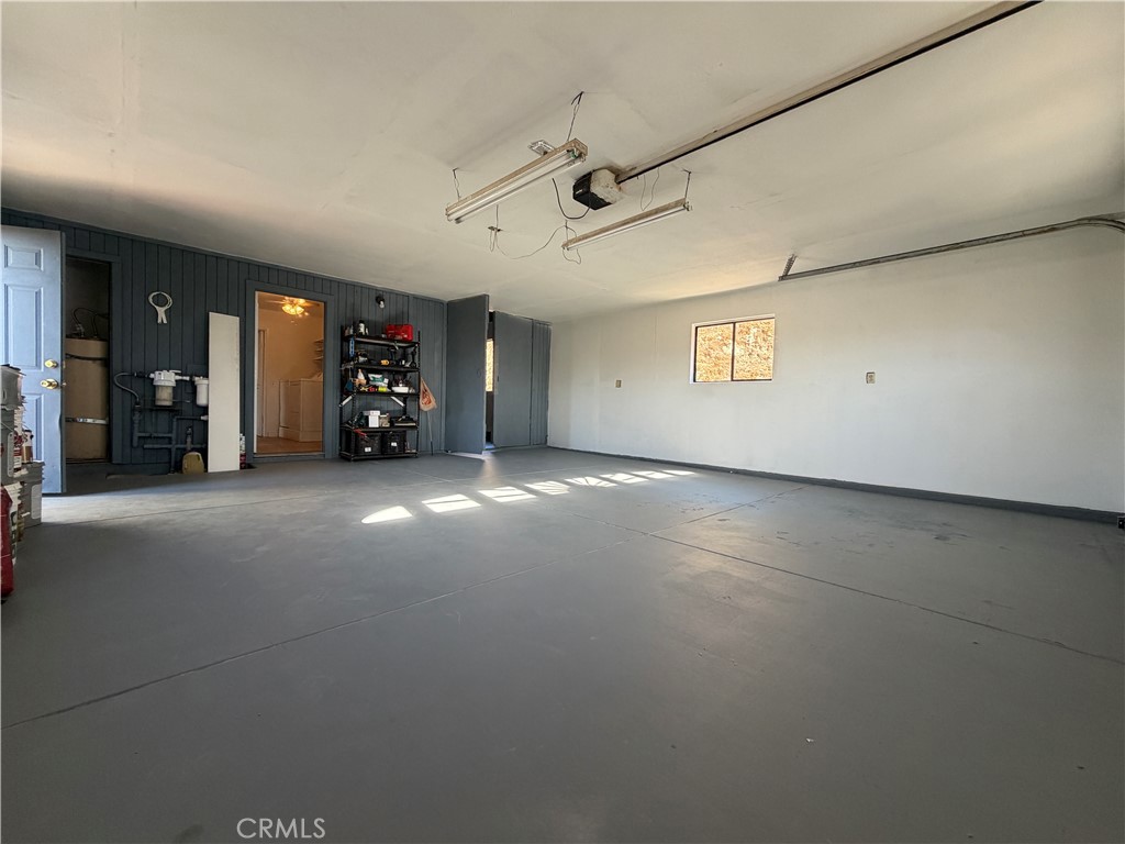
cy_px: 422
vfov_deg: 85.7
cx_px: 562
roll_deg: -1.4
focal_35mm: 14
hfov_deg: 102.1
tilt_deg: -2.0
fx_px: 455
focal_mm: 2.22
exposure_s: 1/121
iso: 200
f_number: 2.2
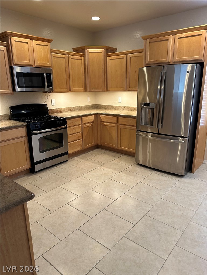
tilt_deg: -15.9
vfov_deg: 71.6
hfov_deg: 56.8
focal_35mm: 24
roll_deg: +0.1
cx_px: 104
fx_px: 191
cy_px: 138
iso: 200
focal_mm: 6.86
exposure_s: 1/60
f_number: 1.78
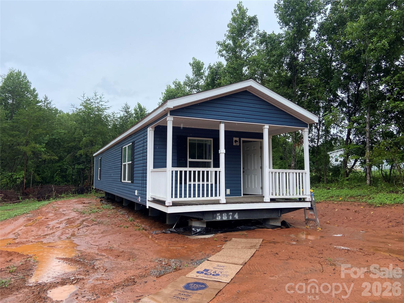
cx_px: 202
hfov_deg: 67.3
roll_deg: +0.2
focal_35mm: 26
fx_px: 303
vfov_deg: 53.1
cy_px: 152
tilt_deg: +2.8
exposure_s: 1/827
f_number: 1.8
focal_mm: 4.25
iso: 32
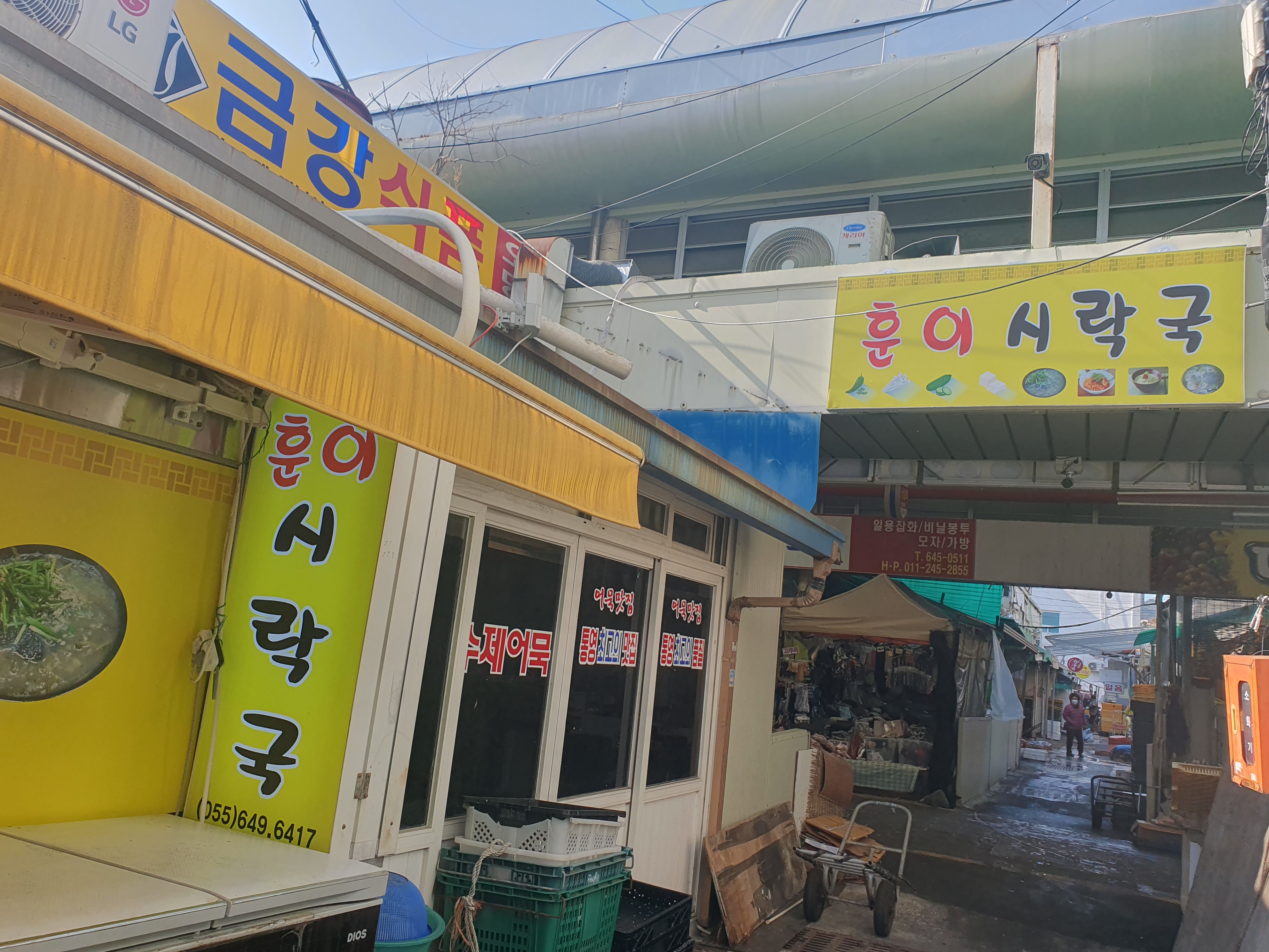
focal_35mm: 26
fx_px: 953
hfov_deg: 67.3
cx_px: 634
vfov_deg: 53.1
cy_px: 476
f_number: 2.4
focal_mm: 4.32
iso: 50
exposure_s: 1/564
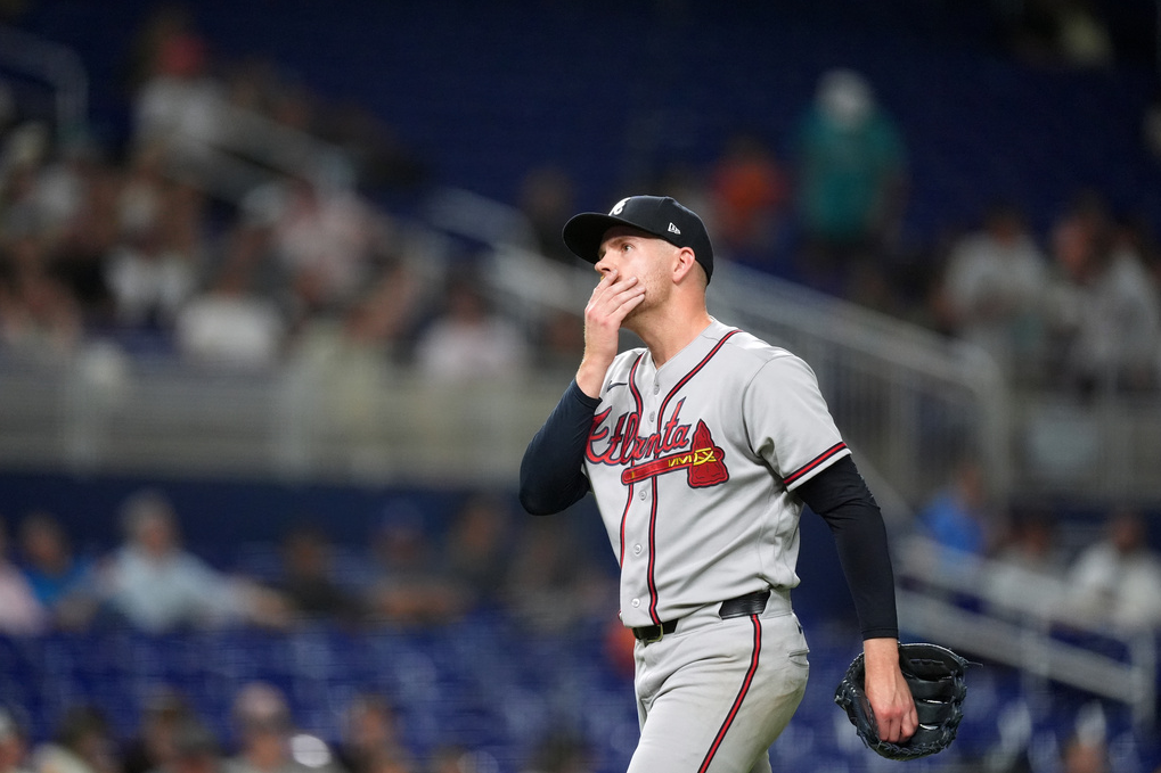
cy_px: 386
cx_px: 582
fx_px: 12962
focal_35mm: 402
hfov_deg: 5.1
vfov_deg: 3.4
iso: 4000
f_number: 2.8
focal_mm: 400
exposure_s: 1/2500
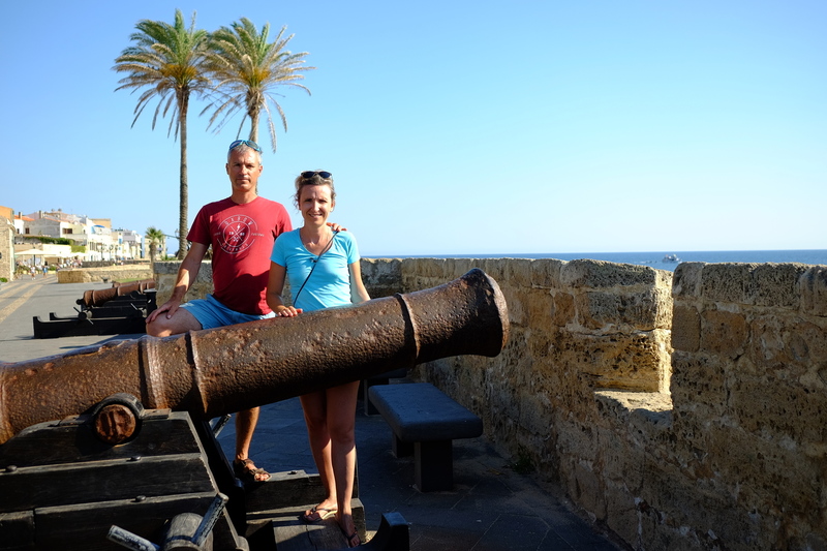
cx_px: 414
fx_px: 804
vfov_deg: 37.8
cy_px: 276
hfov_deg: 54.4
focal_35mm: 35
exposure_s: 1/900
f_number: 2.8
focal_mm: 23
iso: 200
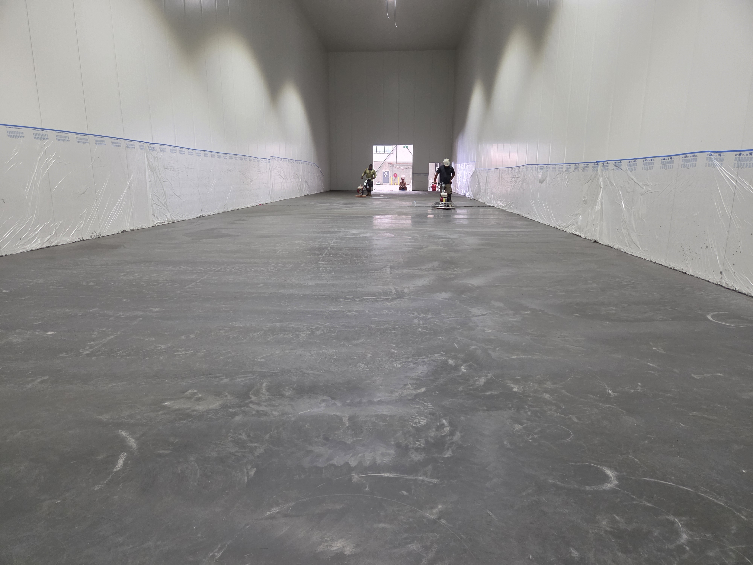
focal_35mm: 23
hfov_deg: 73.9
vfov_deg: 58.9
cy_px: 282
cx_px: 376
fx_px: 500
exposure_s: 1/100
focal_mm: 5.4
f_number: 1.8
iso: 500
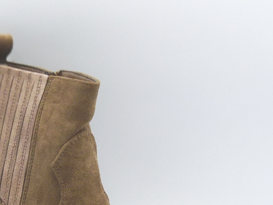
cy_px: 179
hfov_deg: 22.7
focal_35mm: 86
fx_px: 678
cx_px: 107
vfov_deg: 17.0
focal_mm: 4.8
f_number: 4
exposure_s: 1/250
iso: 100
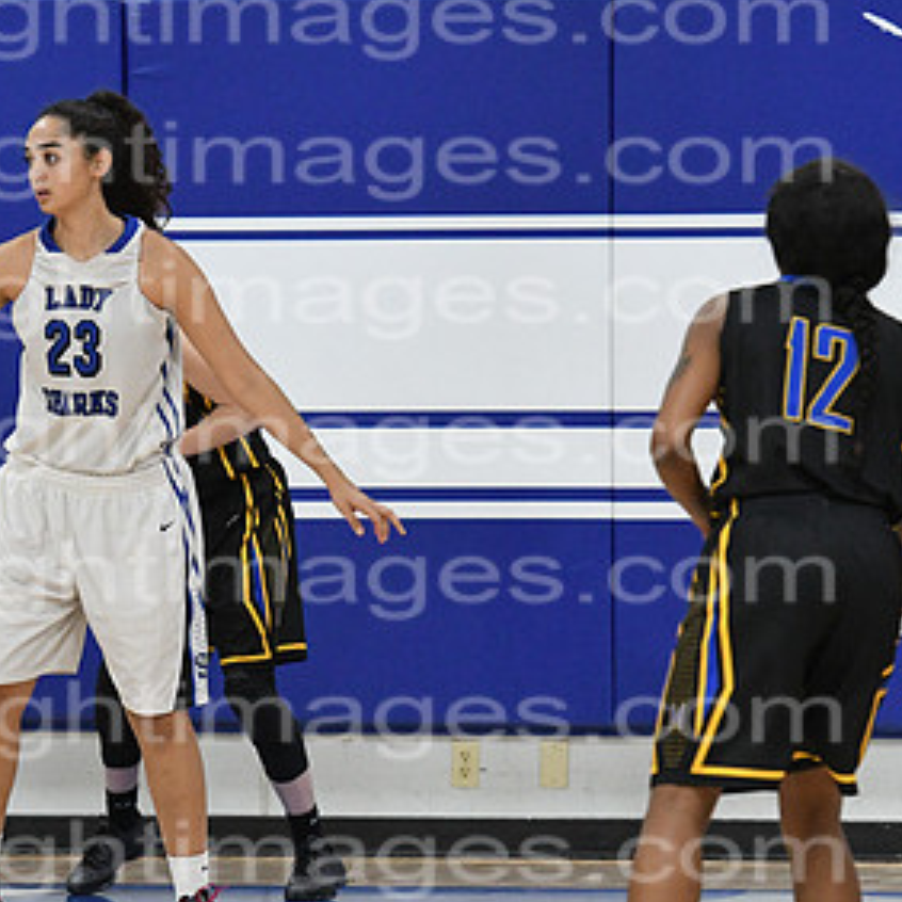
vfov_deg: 4.0
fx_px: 12761
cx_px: 118
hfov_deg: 4.0
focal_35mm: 433
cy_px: 510
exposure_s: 1/640
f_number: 4
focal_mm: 165
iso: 5000
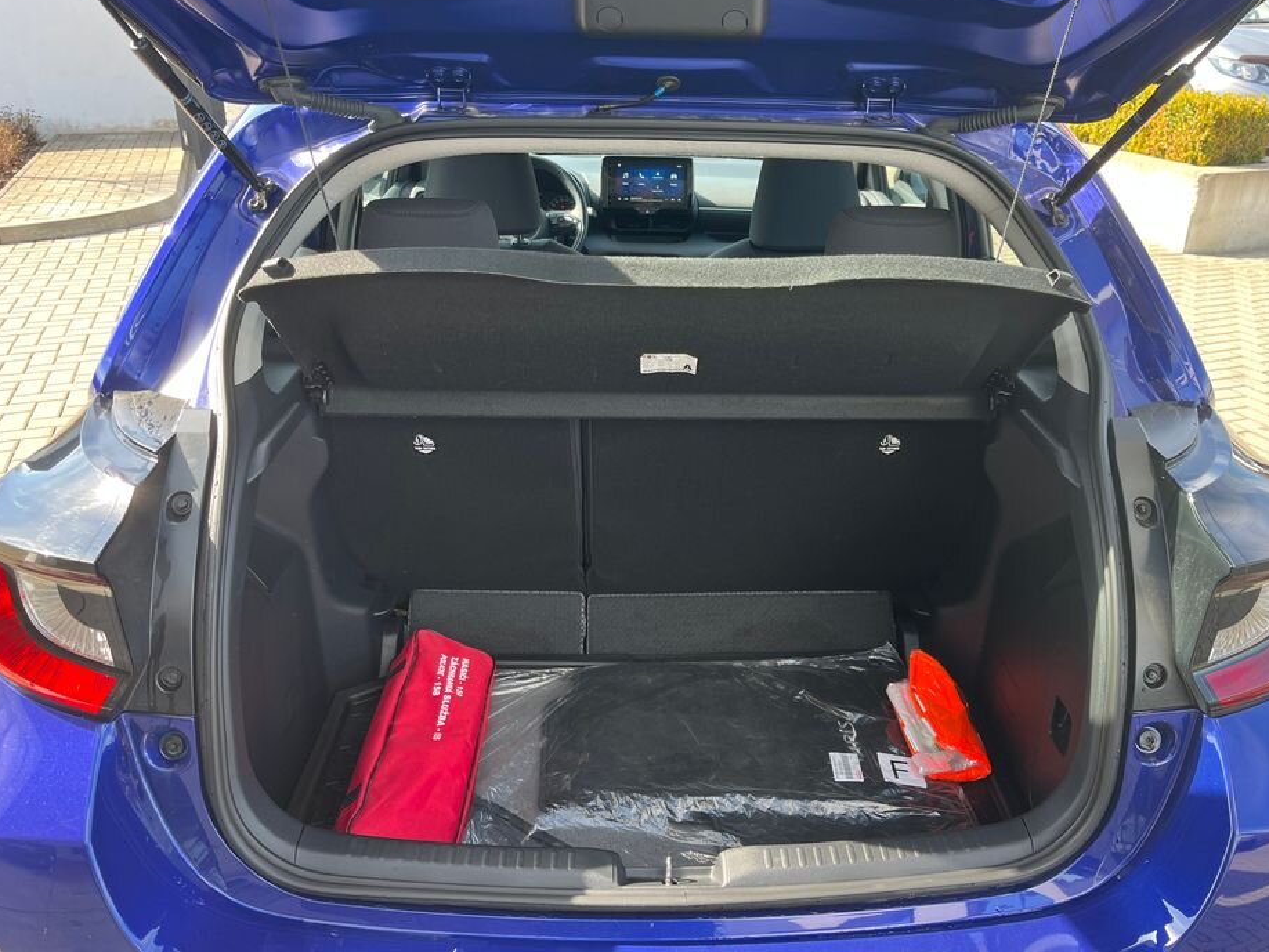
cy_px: 444
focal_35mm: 29
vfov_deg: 48.2
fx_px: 1063
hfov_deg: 61.6
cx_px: 677
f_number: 1.6
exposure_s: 1/172
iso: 50
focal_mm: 5.1
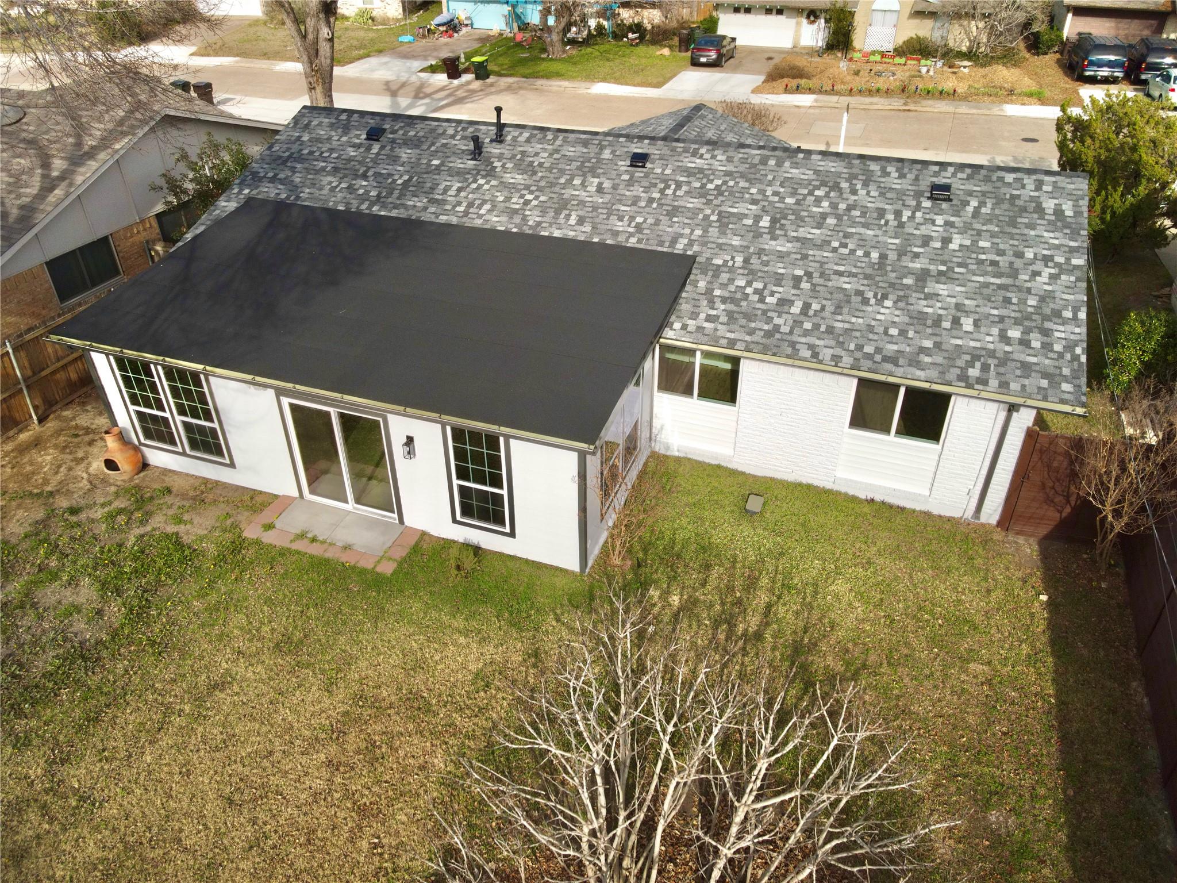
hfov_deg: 71.6
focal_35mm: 24
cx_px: 588
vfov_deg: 56.8
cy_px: 442
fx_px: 816
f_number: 2.8
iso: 100
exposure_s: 1/200
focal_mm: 4.5
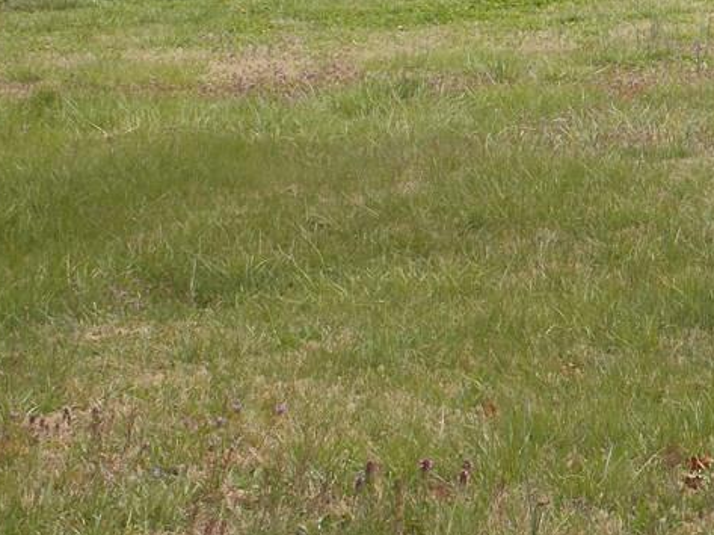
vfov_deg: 8.7
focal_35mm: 169
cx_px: 753
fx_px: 3483
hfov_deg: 11.6
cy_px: 36
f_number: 4.3
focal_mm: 13.9
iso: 80
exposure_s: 1/400
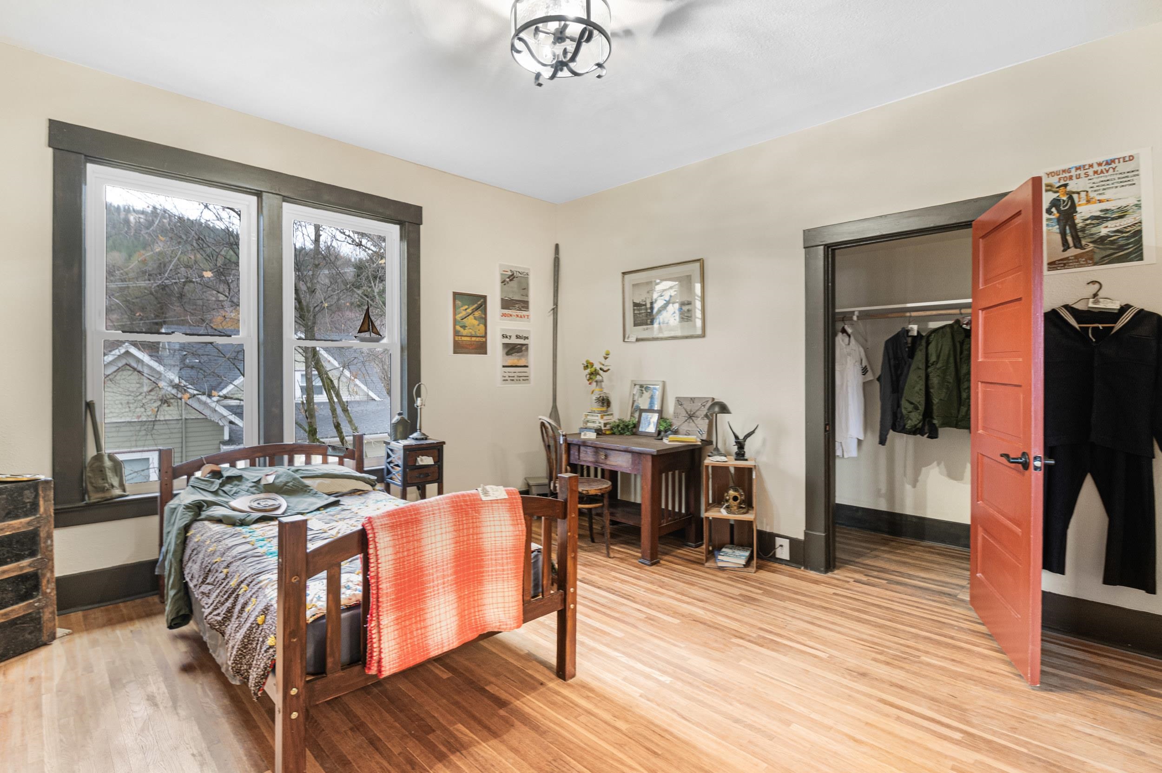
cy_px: 386
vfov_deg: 70.4
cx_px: 581
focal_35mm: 17
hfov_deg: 93.3
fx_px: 548
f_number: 4.5
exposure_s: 1/5
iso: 1600
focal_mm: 17
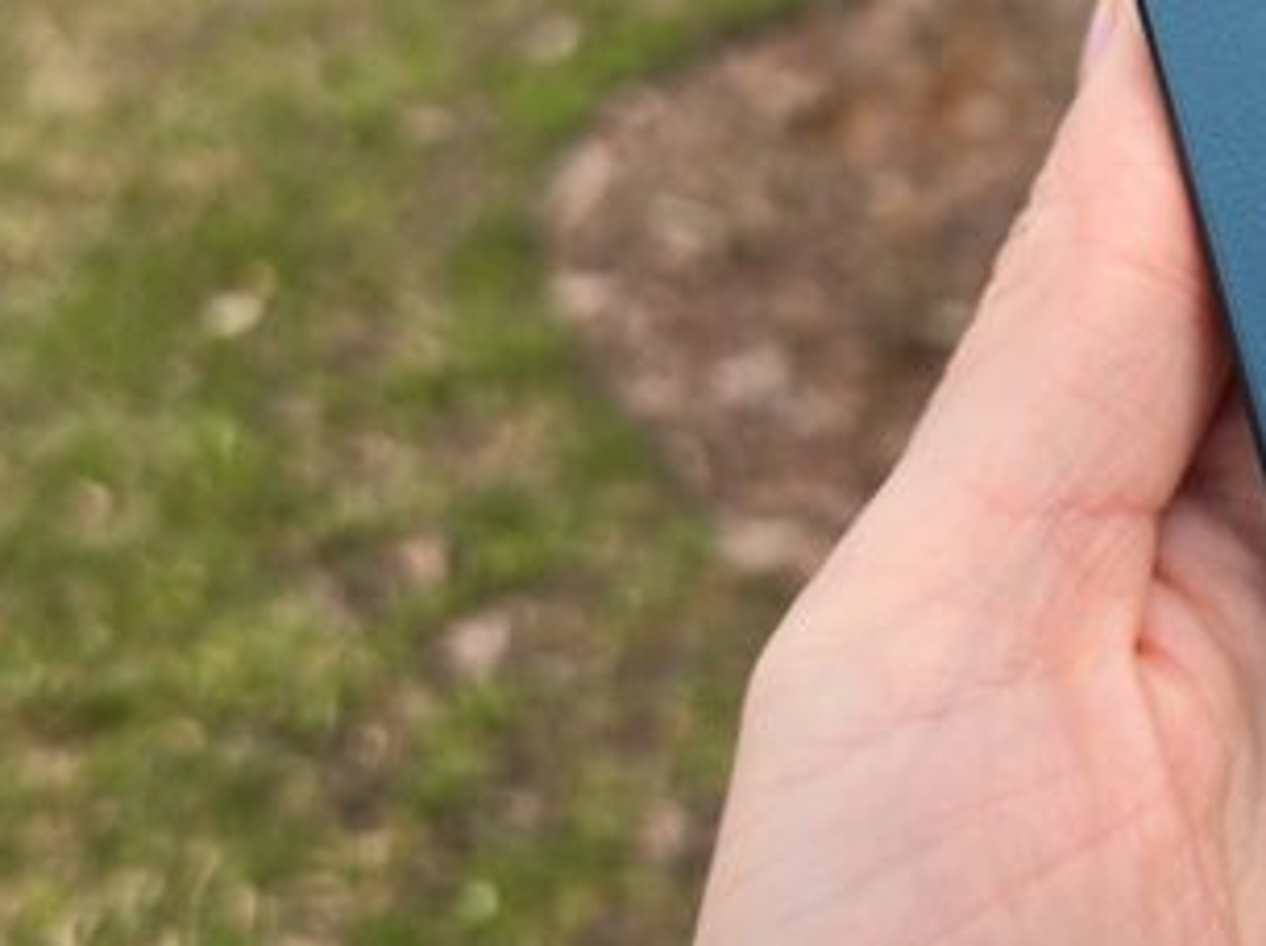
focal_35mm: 58
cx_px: 1540
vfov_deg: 23.8
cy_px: -66
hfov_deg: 28.6
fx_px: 2119
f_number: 1.7
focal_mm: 6.3
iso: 12
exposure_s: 1/276
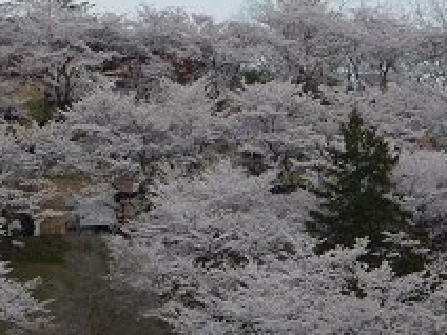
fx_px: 1963
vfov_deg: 9.8
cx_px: 222
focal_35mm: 152
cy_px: 190
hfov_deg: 13.0
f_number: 4
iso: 80
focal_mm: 10.3
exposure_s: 1/50
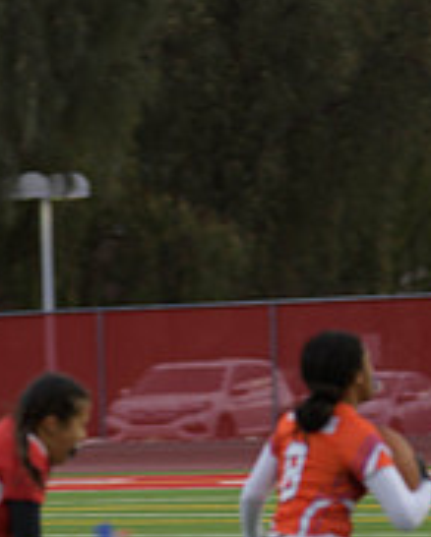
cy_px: 512
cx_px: 151
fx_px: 6909
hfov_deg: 3.6
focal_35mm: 434
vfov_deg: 4.4
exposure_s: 1/200
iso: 220
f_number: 2.8
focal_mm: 145
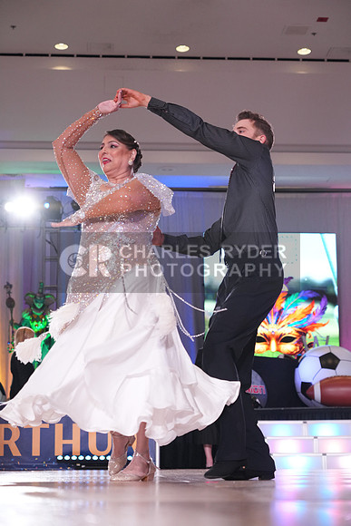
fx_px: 994
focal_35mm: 68
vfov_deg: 29.6
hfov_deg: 20.0
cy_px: 263
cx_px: 176
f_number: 4
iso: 2500
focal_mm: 68
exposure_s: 1/500
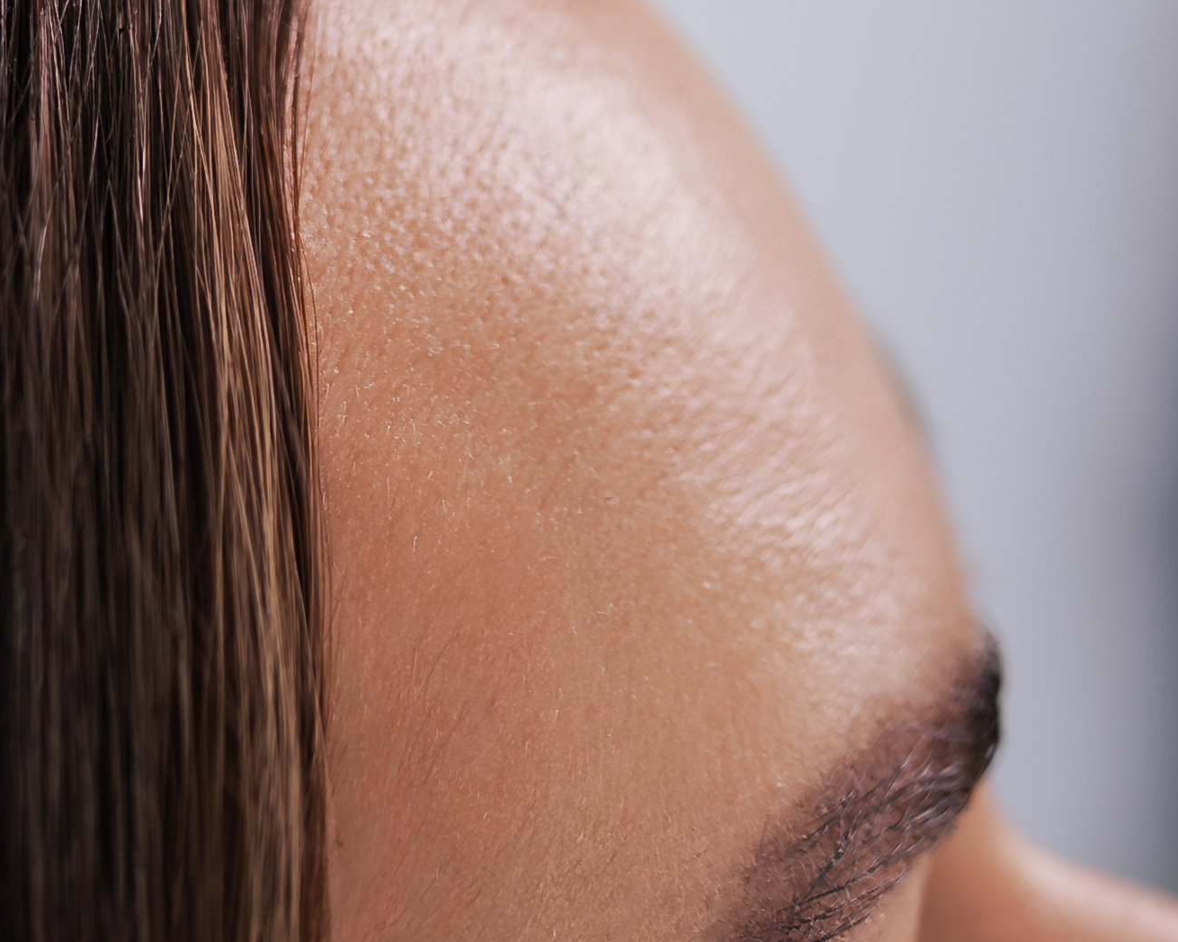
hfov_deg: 7.4
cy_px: -790
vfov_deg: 6.0
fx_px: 8751
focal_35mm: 251
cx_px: -1321
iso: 250
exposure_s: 1/250
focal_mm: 50
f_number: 2.8
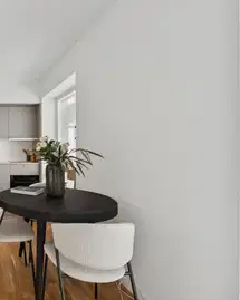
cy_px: 147
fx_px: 205
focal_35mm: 23
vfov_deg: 72.4
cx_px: 10
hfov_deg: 51.1
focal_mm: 10.5
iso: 200
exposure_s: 1/30
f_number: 8
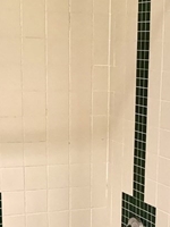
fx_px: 655
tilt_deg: -16.8
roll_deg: -0.7
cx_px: 107
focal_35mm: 100
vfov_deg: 18.8
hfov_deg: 14.8
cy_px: 254
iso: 250
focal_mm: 4.25
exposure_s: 1/60
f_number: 1.8
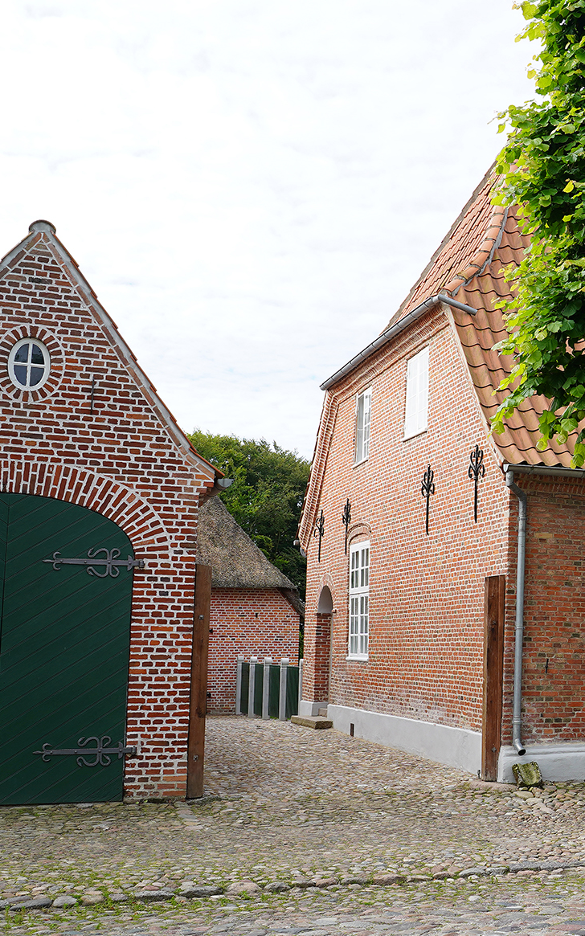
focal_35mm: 49
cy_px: 495
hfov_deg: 24.1
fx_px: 1250
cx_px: 693
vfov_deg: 41.0
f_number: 7.1
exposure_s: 1/100
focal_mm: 28
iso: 100
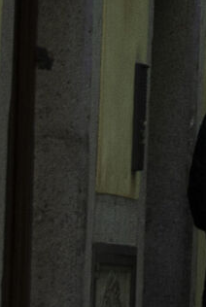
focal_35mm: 455
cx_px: 702
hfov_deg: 3.0
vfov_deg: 4.4
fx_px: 3888
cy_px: -476
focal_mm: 40
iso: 100
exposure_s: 1/100
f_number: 6.3
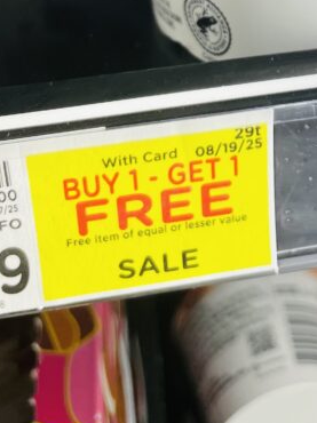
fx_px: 880
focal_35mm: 72
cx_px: 248
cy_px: -118
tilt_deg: -19.9
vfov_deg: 24.0
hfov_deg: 20.2
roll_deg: +2.3
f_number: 1.6
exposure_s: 1/120
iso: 50
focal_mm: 4.2
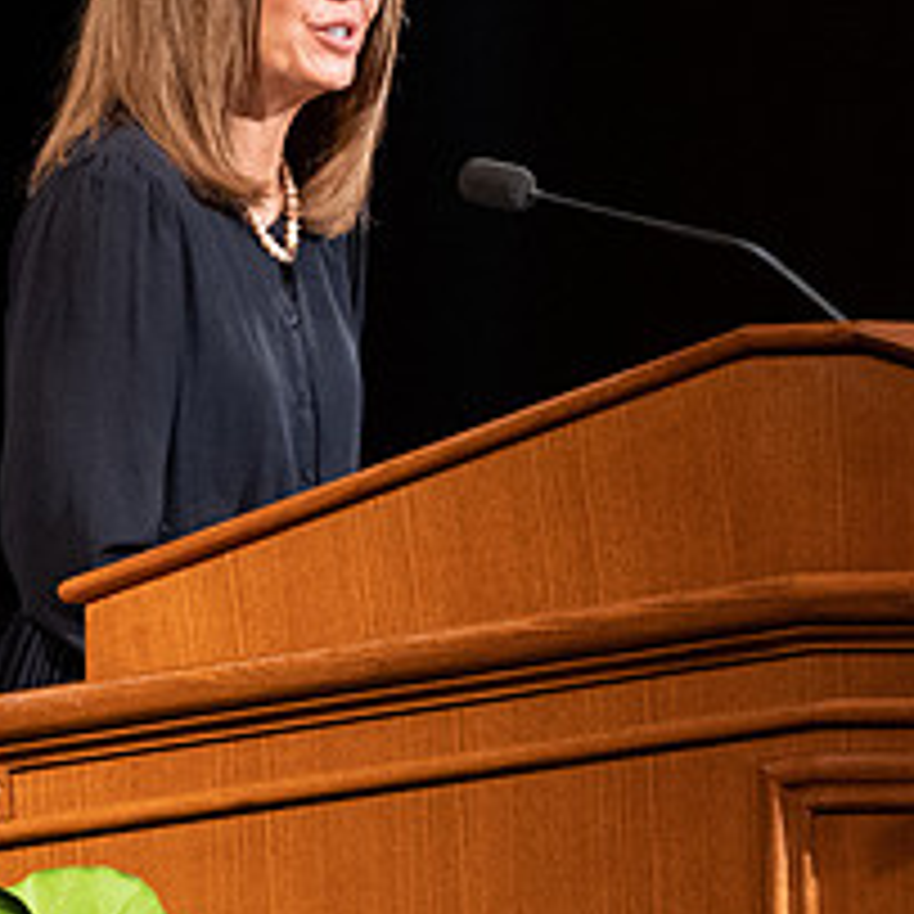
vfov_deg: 1.9
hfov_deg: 1.9
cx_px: 1258
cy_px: 167
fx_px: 28080
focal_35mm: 940
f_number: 3.2
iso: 1600
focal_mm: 200
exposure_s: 1/200
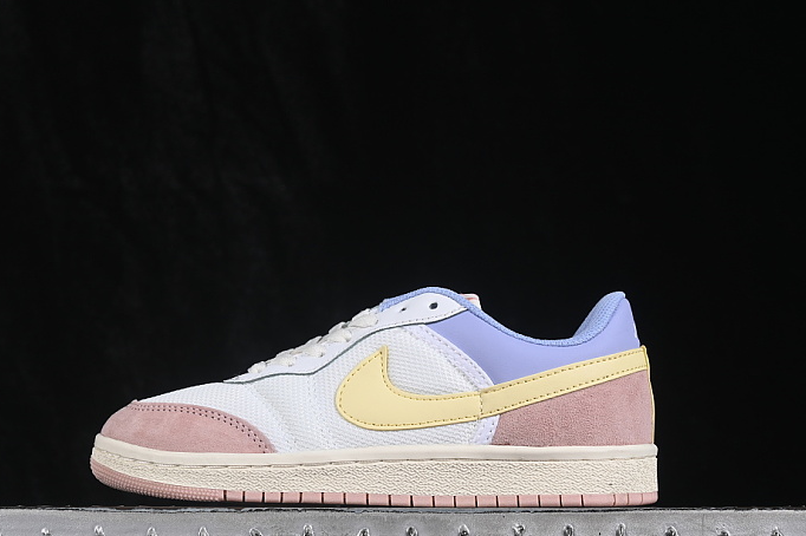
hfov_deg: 23.1
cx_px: 379
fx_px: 1969
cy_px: 312
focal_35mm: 88
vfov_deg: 15.5
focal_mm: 50
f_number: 8
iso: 160
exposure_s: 1/80
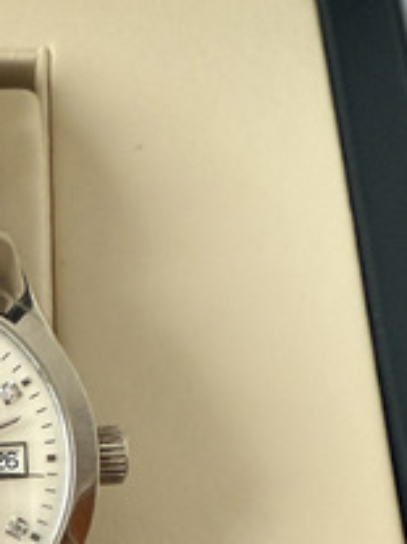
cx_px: -38
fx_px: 910
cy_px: 570
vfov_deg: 30.4
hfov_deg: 23.7
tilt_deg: -64.4
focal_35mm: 58
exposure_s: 1/60
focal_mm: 2.22
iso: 640
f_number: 2.2
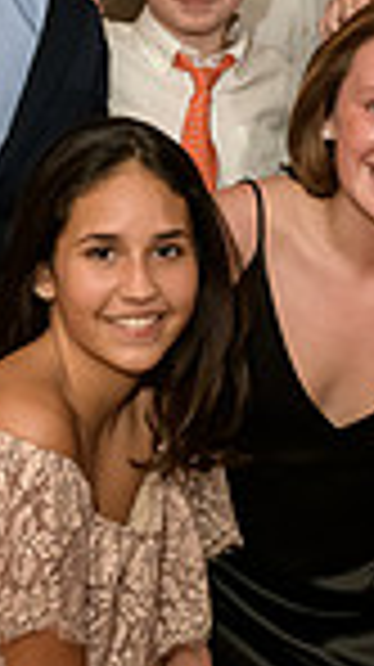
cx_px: 435
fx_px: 1944
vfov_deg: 19.4
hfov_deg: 10.8
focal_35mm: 110
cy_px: 212
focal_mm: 24
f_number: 3.2
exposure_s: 1/125
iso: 1600
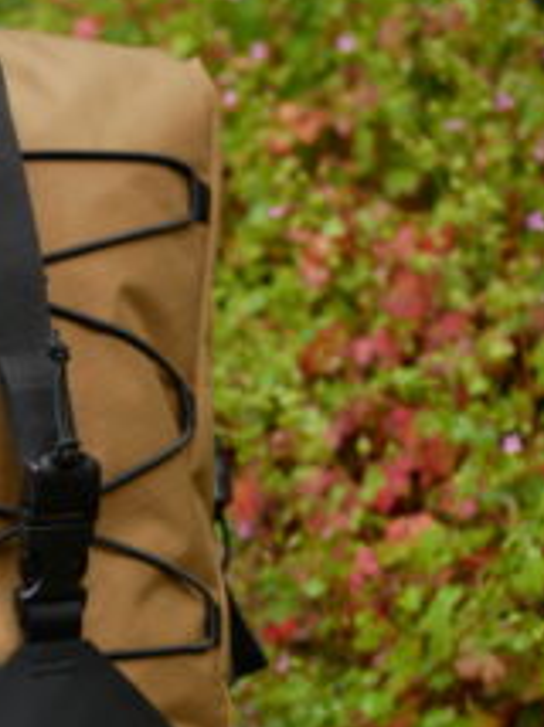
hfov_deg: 13.1
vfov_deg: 17.2
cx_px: -63
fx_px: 2331
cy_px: 766
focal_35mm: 111
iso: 400
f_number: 2.5
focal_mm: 20
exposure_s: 1/640
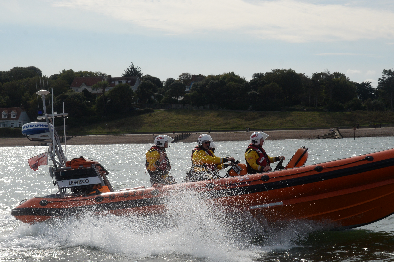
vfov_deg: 16.2
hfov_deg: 24.2
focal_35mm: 84
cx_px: 235
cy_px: 193
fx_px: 919
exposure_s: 1/4000
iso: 800
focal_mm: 46
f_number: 9
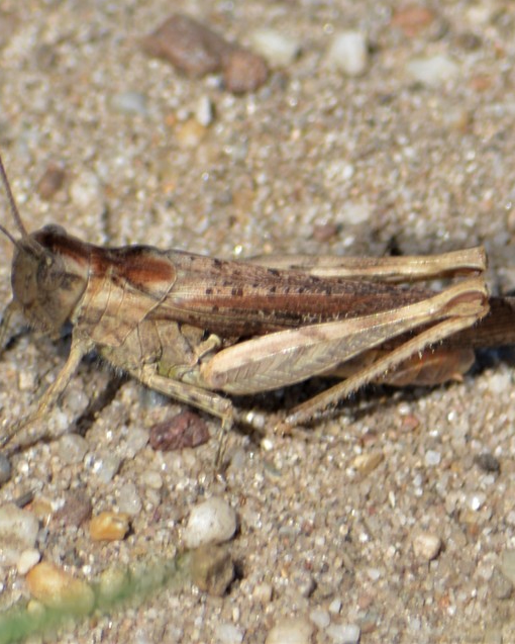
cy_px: 323
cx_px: 216
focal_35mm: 636
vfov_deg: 3.0
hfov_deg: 2.4
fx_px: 12112
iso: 100
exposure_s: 1/200
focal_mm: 300
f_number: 8
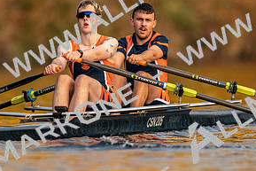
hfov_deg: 1.7
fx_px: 8580
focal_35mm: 1206
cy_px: 80
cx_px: 112
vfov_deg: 1.1
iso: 3200
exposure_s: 1/2500
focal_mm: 600
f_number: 4
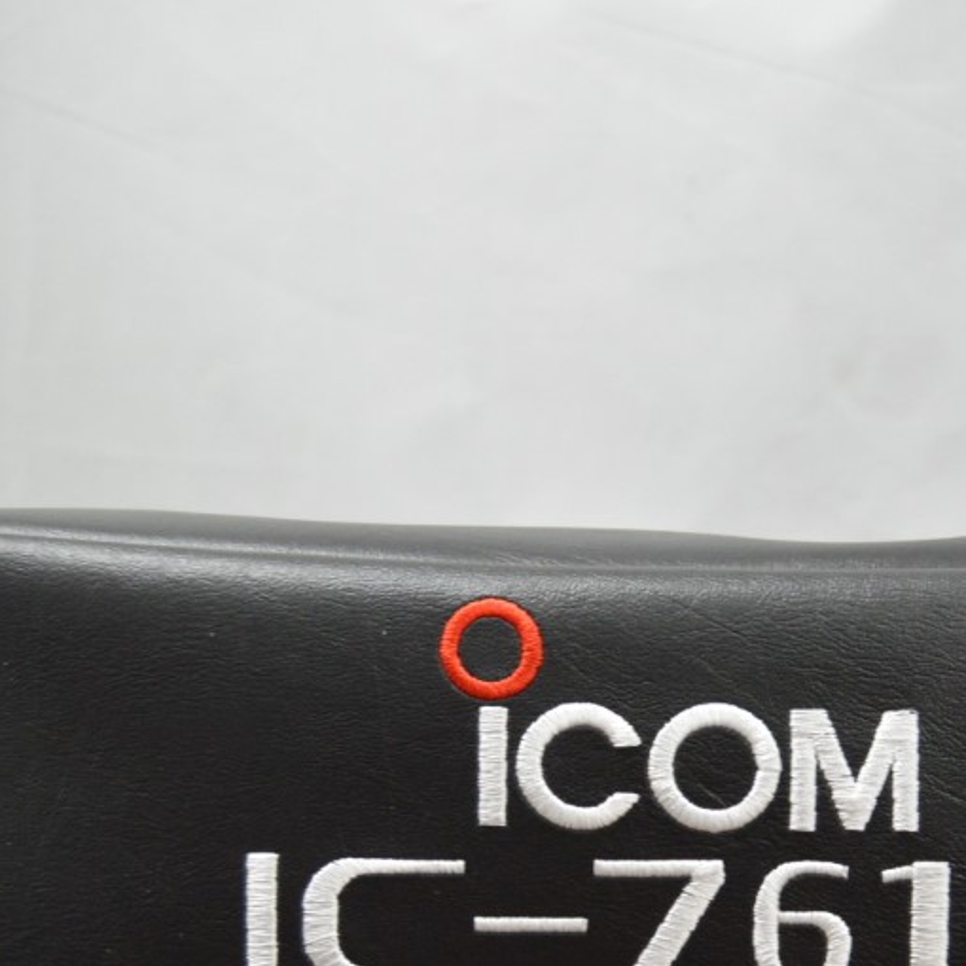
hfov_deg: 22.9
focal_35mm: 75
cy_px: 695
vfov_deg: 22.9
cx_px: 653
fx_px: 2368
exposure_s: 1/60
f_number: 4
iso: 2000
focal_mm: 26
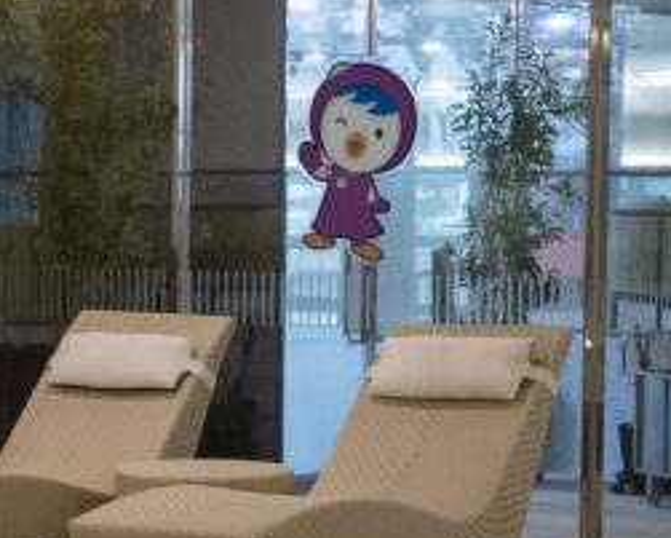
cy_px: 419
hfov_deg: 12.1
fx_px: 3040
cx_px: -305
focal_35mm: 153
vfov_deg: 10.1
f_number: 5
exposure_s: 1/160
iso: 4000
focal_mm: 40
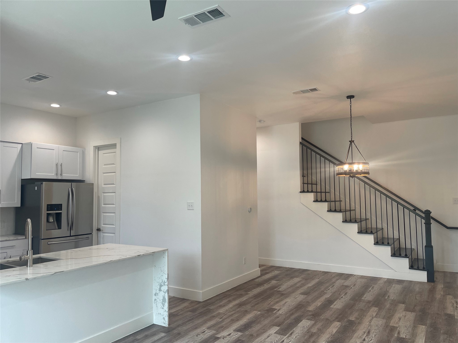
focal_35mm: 25
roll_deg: +0.8
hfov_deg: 69.4
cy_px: 172
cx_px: 229
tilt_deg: +2.3
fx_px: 331
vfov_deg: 54.9
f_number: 1.6
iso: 80
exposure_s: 1/120
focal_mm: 5.1
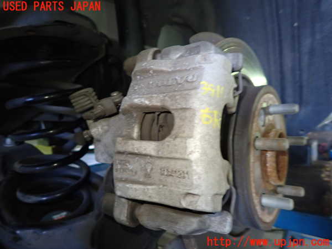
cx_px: 166
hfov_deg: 69.4
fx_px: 240
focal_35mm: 25
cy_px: 124
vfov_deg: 54.9
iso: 320
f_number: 2
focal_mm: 4.5
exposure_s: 1/30
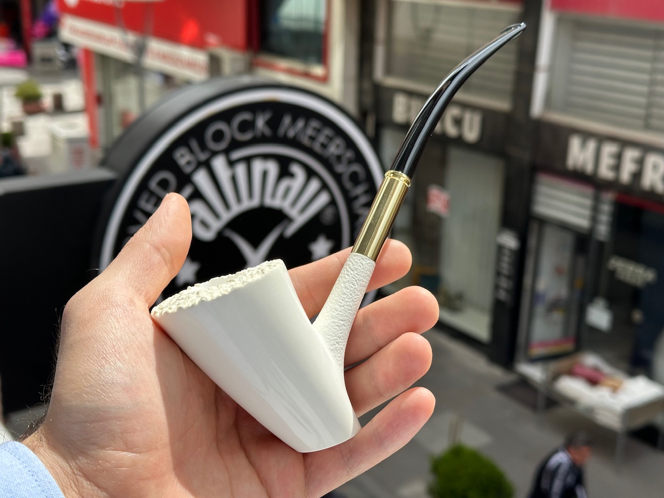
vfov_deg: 30.3
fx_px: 921
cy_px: 249
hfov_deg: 39.7
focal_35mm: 48
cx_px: 332
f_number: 1.78
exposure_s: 1/2597
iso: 64
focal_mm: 6.86
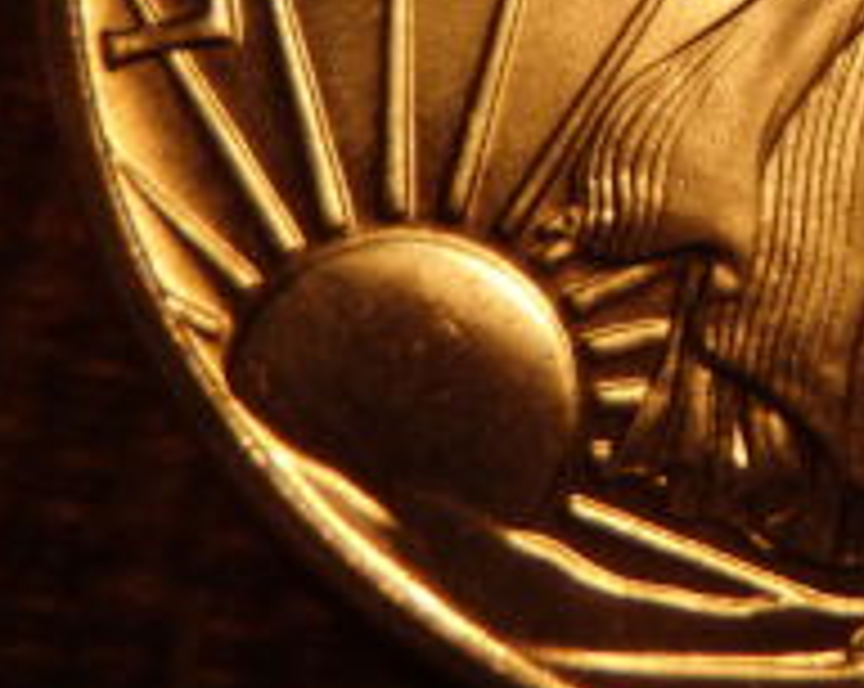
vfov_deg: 13.3
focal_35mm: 113
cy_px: -103
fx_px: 2885
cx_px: 1008
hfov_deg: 16.4
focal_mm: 6.6
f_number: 4.7
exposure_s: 1/250
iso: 125
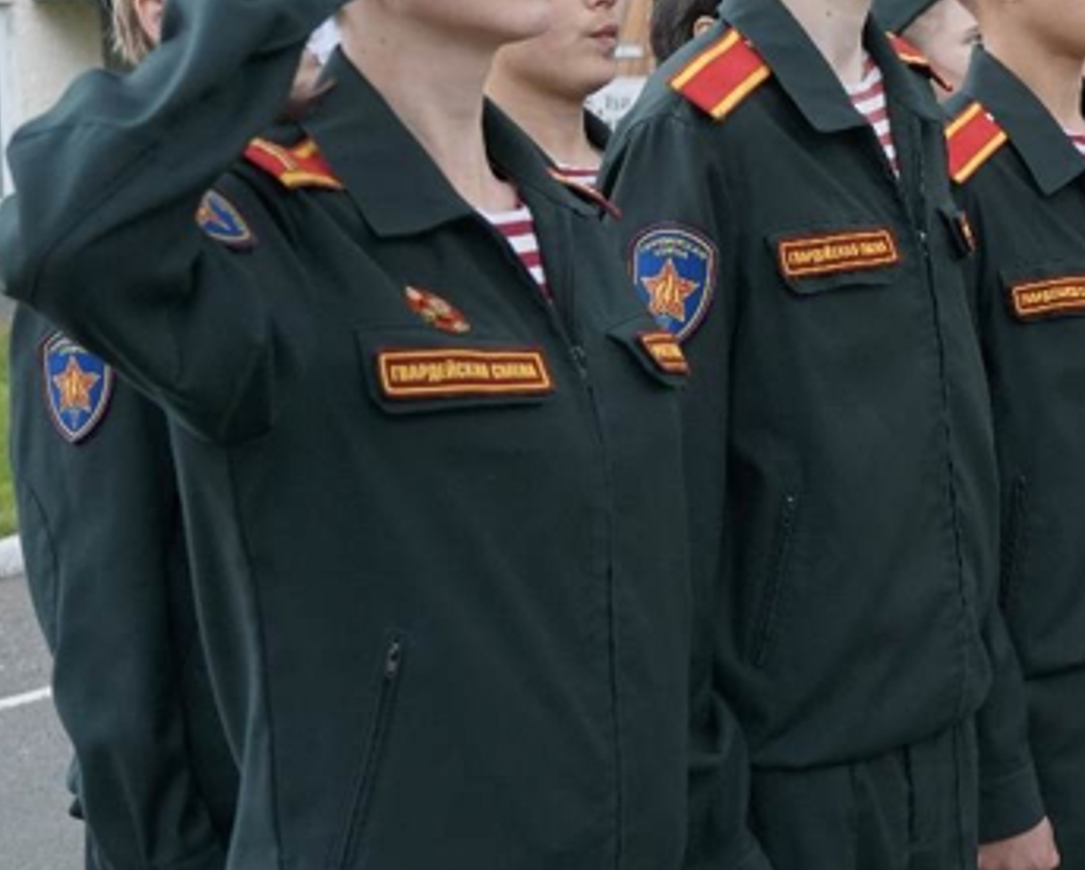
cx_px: 1016
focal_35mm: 95
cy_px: 240
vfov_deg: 16.2
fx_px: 3055
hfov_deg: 19.7
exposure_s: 1/160
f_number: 4.5
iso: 640
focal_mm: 31
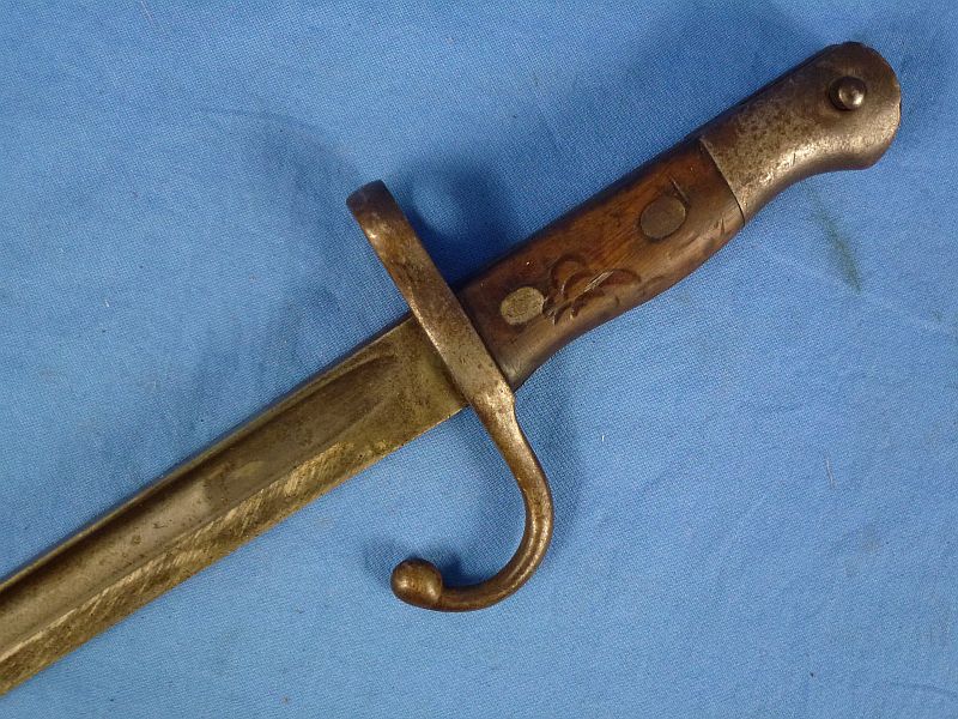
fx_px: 1245
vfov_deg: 32.2
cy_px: 360
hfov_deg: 42.1
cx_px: 479
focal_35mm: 45
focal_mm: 8
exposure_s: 1/80
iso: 320
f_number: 4
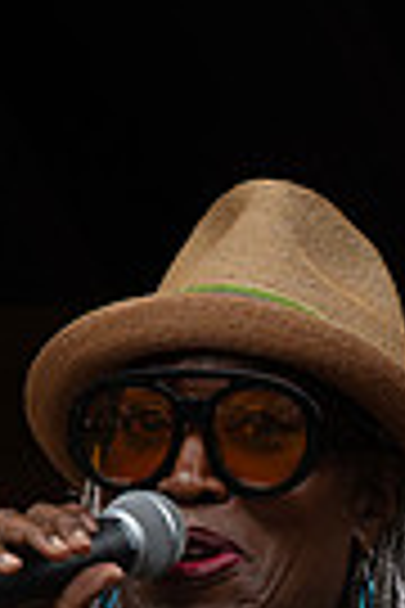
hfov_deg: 3.9
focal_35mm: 351
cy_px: 950
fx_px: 5923
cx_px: 333
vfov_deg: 5.8
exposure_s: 1/1000
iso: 800
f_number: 6.3
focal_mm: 70
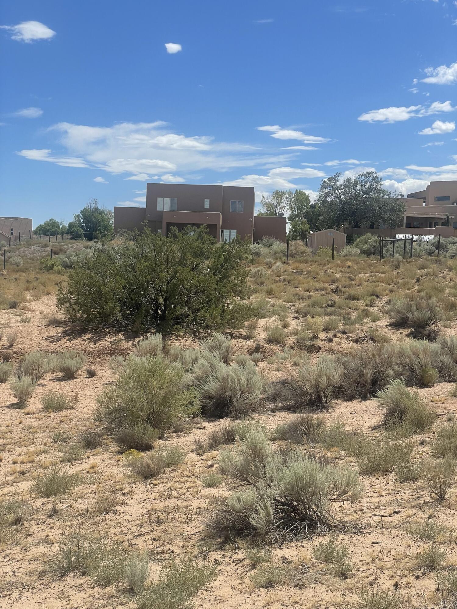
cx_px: 228
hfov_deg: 28.0
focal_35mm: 52
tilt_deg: -0.6
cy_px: 304
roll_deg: -2.1
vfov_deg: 36.8
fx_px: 915
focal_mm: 6
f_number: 2
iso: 25
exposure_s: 1/2817
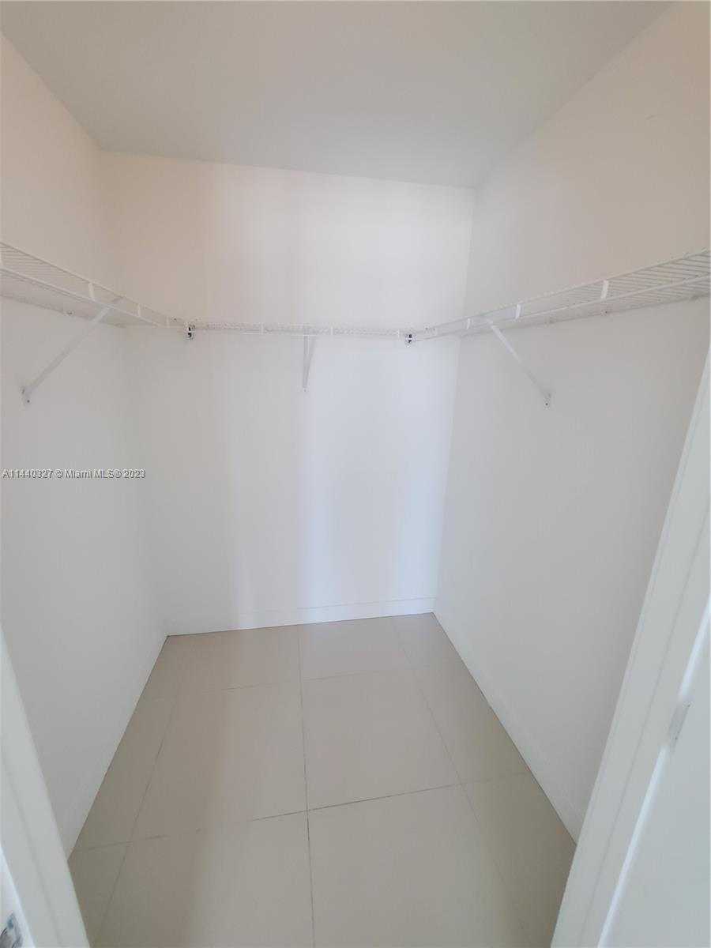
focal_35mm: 13
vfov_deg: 106.2
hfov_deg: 89.9
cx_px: 356
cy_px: 474
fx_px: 356
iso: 200
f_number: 2.2
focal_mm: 1.8
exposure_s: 1/60
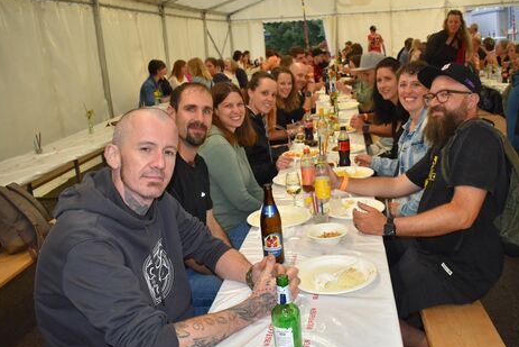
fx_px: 505
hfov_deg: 54.2
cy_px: 168
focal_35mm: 35
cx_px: 299
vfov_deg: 37.9
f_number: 5
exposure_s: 1/100
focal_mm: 20
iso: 800
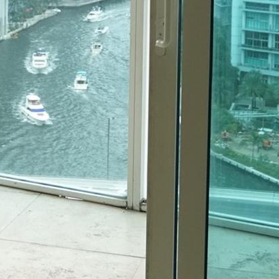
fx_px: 954
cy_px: -66
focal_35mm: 105
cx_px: 48
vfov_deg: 15.9
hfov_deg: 16.5
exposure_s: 1/3200
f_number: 2.8
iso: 1600
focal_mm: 21
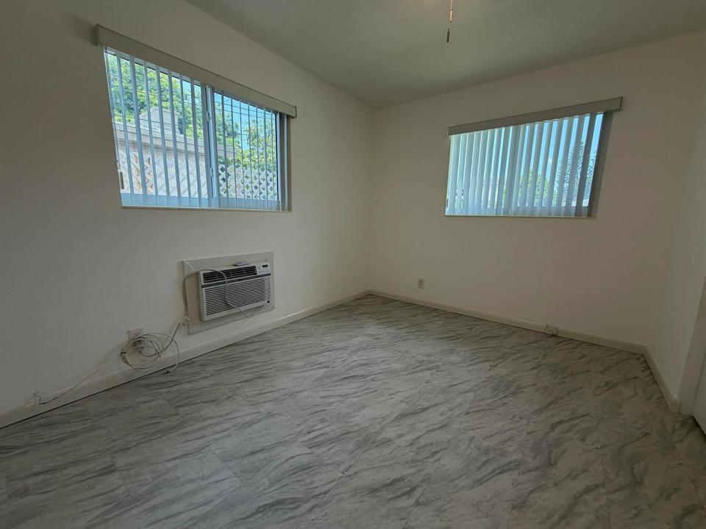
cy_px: 264
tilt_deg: -10.5
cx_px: 353
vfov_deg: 85.7
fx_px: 286
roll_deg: -0.7
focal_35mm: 14
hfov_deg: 102.1
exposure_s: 1/121
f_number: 2.2
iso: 80
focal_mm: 2.22
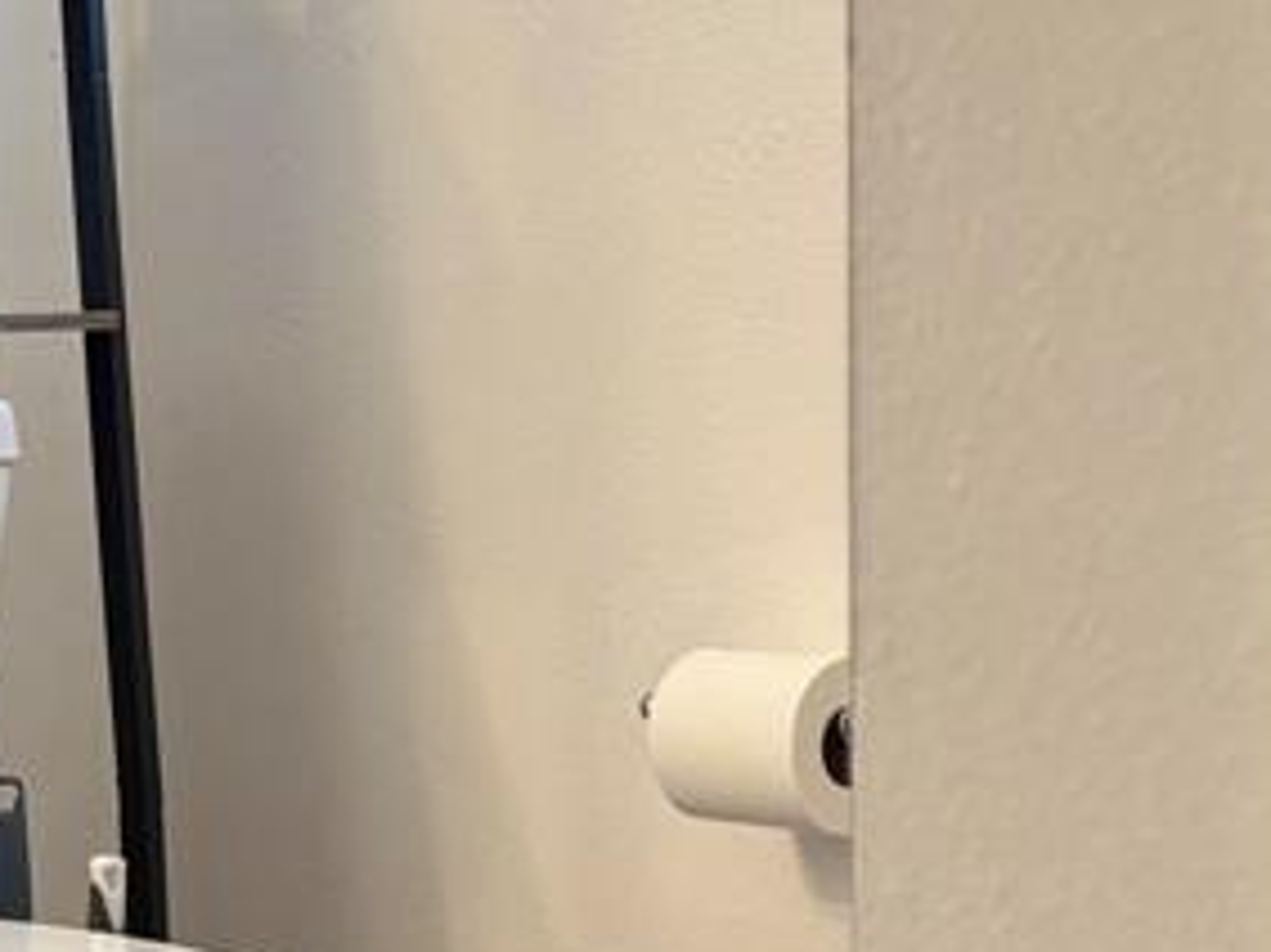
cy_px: 503
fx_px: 3450
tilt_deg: -1.0
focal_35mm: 94
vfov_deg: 15.7
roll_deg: +0.5
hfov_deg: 18.7
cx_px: -561
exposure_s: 1/60
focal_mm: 5.96
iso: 80
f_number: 1.6
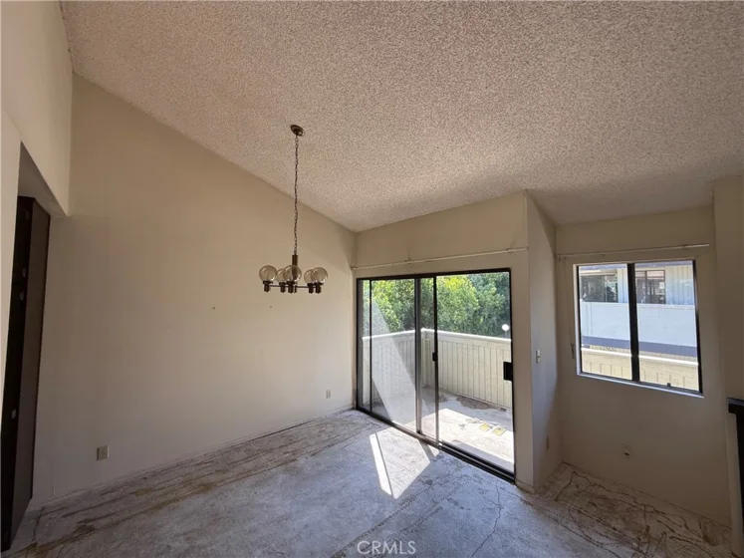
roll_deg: -0.2
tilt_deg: +2.3
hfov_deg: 102.1
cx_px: 372
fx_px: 301
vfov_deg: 85.7
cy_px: 279
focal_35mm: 14
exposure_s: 1/103
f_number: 2.2
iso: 64
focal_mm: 2.22
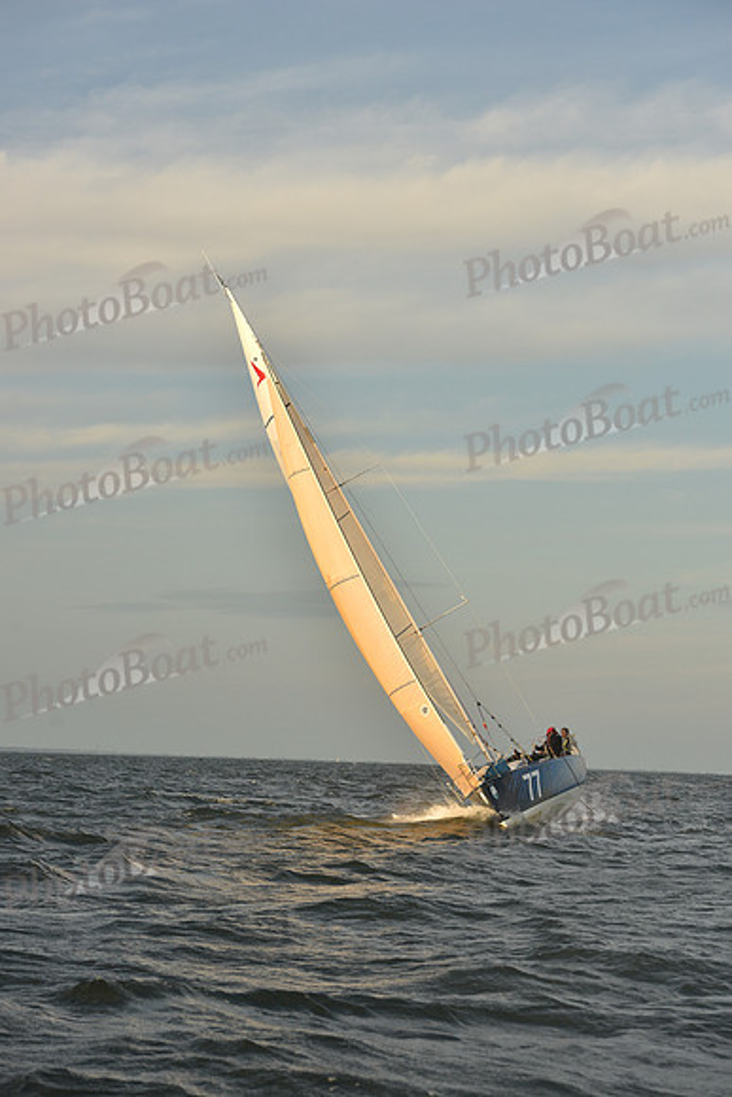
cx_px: 366
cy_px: 548
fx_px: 2896
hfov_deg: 14.4
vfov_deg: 21.5
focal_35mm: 95
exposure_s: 1/640
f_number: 5.6
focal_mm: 95
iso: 250
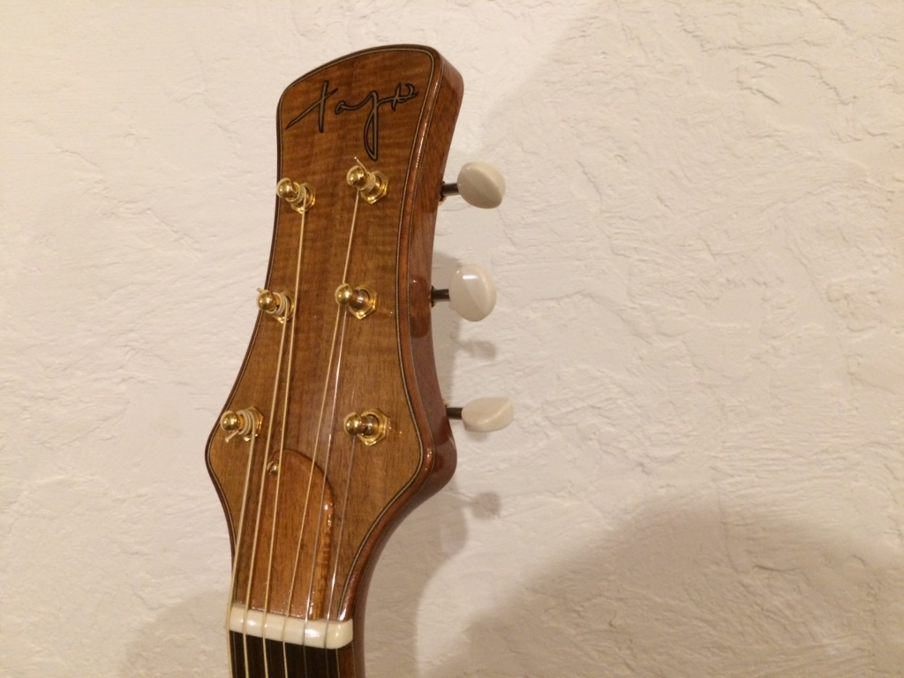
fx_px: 757
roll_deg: +4.2
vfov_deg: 48.2
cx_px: 452
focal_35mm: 29
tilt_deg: -8.0
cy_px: 339
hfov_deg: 61.7
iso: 250
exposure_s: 1/30
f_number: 2.2
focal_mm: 4.15
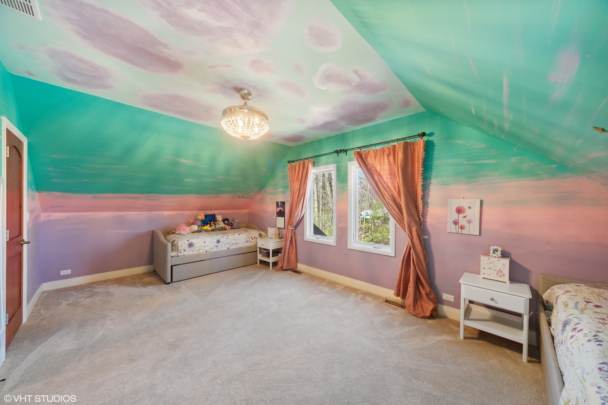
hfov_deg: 112.7
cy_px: 202
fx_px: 203
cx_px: 304
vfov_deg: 89.9
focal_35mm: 12
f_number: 8
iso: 200
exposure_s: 1/4
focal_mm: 12
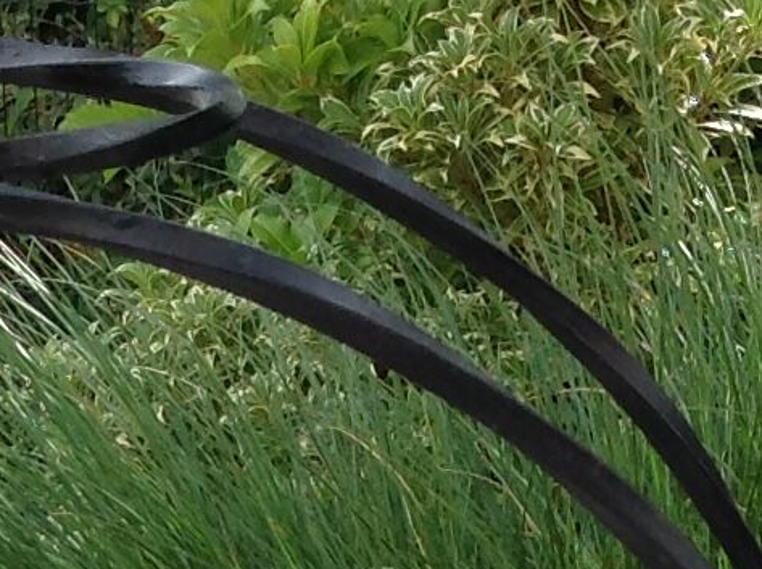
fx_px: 4219
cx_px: -29
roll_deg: +1.2
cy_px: 1352
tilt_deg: -26.6
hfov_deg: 10.2
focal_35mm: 192
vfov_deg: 7.3
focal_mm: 4.28
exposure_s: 1/355
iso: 50
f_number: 2.4
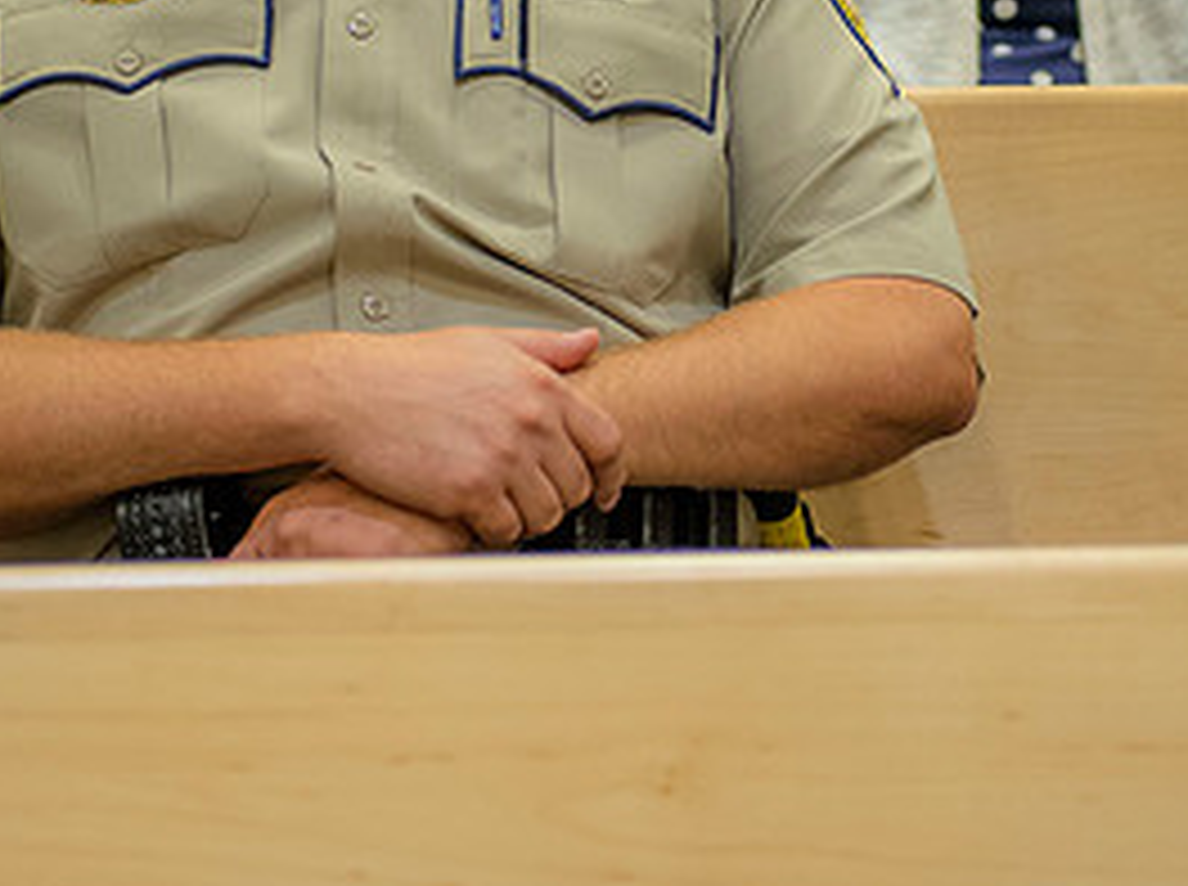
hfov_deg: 11.8
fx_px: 5755
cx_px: 553
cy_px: -9
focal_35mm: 168
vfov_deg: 8.8
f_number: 2.8
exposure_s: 1/200
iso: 2500
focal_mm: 70
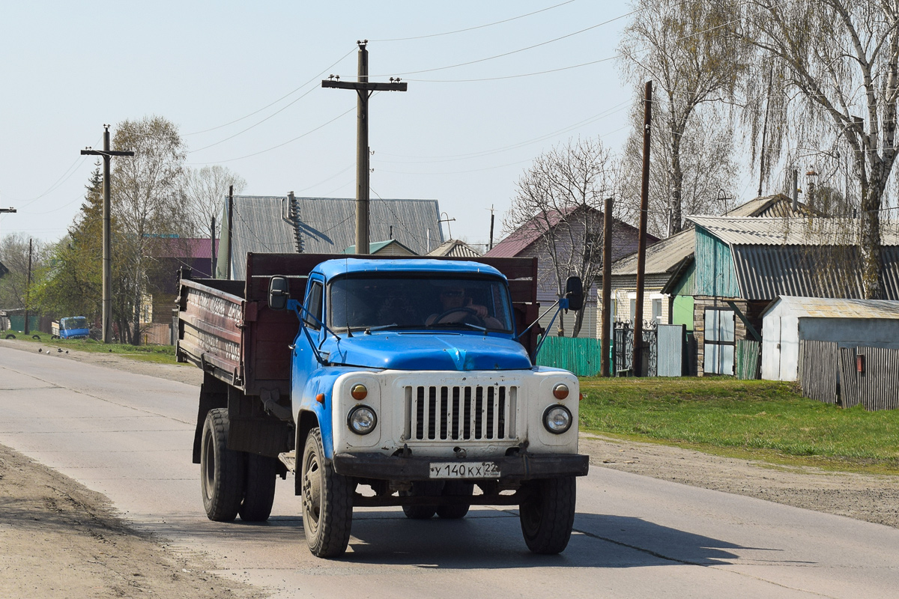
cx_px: 450
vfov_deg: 19.7
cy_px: 300
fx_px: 1723
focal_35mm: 69
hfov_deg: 29.2
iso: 200
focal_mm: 46
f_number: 10
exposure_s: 1/400
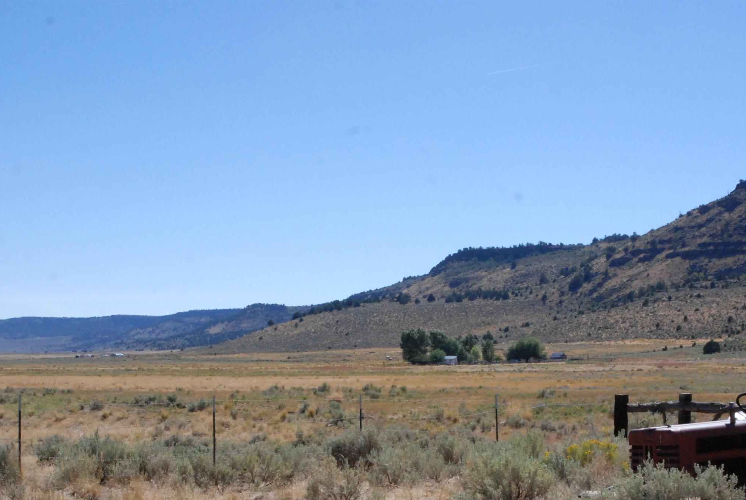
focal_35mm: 64
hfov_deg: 31.2
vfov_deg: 21.1
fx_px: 1328
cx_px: 478
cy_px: 380
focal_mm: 28
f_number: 14
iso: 1000
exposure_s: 1/800
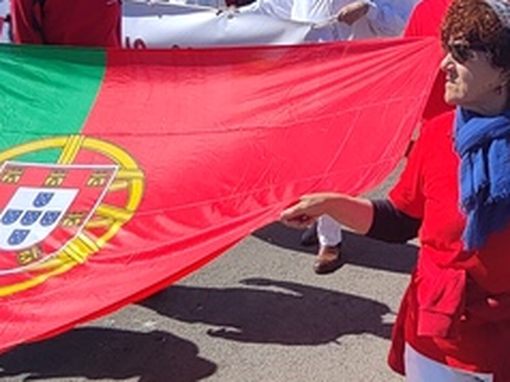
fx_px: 1030
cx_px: 478
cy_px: -24
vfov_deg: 20.1
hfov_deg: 26.7
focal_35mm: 70
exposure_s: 1/1226
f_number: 2.4
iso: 50
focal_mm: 2.13
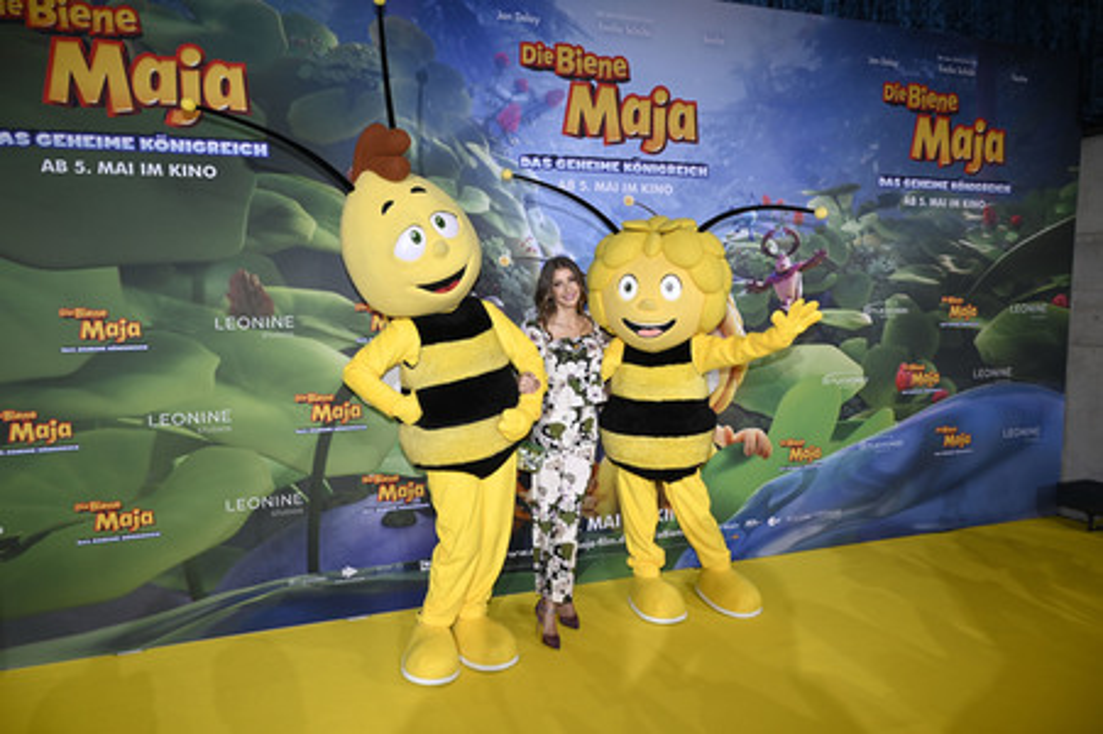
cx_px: 552
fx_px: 781
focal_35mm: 26
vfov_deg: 50.3
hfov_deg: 70.5
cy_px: 367
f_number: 6.3
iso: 800
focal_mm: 25.5
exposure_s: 1/125
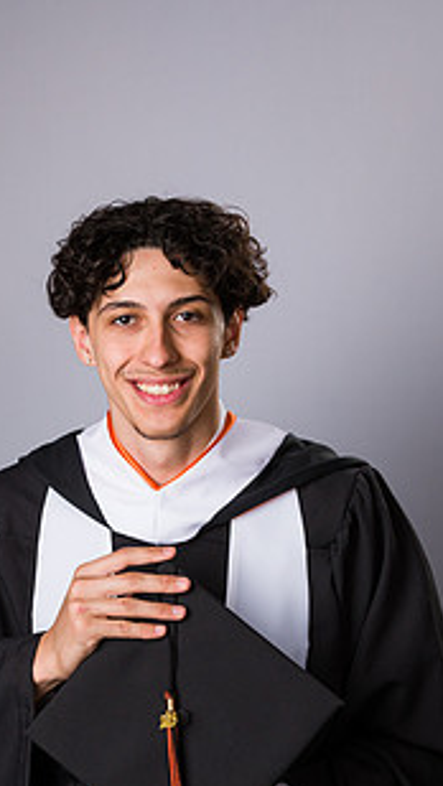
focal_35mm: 122
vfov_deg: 17.5
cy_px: 521
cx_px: 182
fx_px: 2546
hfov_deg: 9.9
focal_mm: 80
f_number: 8
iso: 800
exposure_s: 1/200
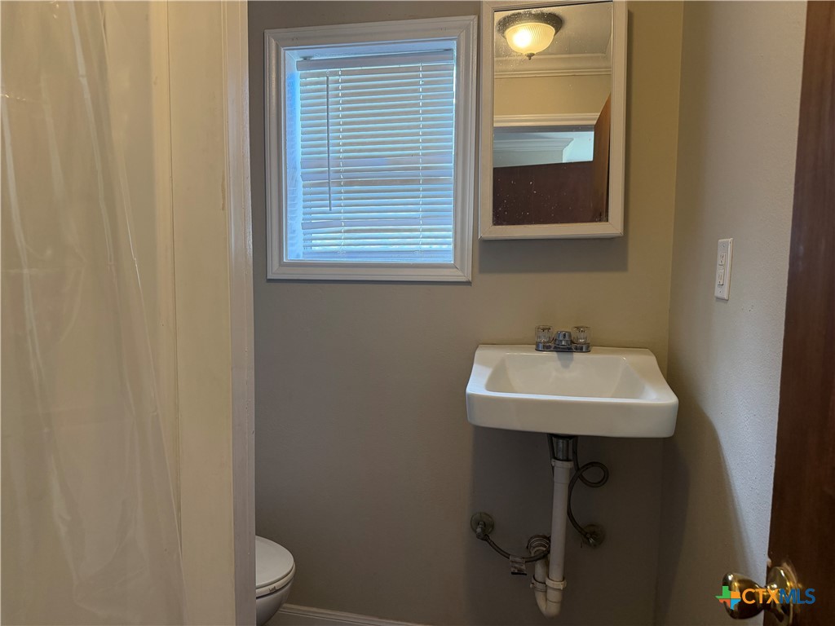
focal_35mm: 24
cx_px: 418
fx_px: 579
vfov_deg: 56.8
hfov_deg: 71.6
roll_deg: -0.4
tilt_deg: -4.2
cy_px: 313
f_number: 1.78
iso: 320
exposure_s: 1/120
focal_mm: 6.76
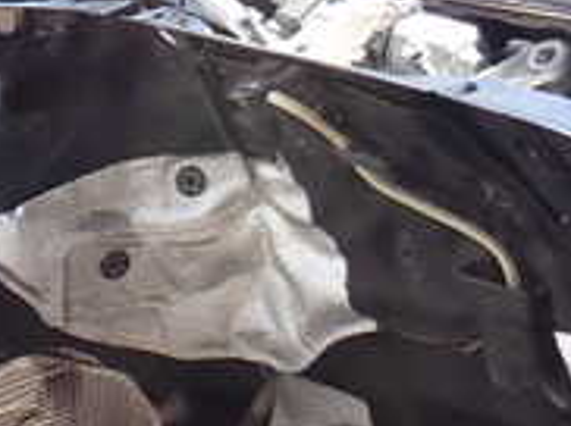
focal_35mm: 99
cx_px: 464
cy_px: -216
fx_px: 1631
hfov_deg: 19.6
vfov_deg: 14.0
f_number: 3.2
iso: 100
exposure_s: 1/80
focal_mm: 5.4
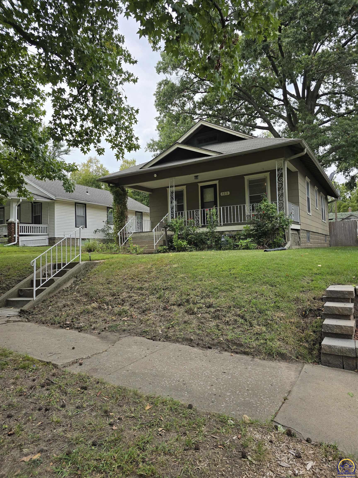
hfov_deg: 58.9
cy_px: 239
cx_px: 179
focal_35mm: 23
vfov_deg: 73.9
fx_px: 317
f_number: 1.7
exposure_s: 1/628
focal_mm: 6.3
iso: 12
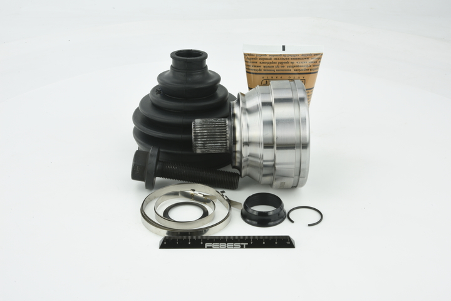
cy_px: 150
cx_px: 226
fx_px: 752
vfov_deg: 22.6
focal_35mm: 60
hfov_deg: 33.4
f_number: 32
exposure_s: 1/2.5
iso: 64
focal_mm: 60
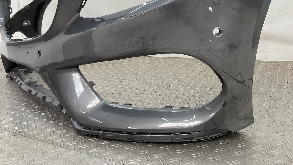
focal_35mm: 35
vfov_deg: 33.2
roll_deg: +5.0
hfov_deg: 56.6
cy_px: 46
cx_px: 141
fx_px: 272
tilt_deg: -9.4
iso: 25
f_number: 1.8
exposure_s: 1/120
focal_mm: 3
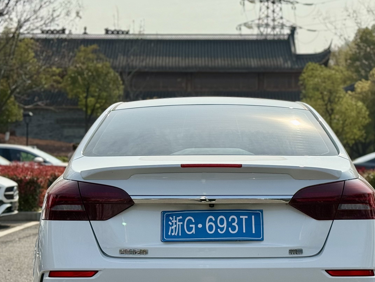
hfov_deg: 21.8
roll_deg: +0.4
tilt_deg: +0.0
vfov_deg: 16.4
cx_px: 213
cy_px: 165
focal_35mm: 90
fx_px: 975
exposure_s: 1/7874
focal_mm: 6.76
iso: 64
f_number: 1.78
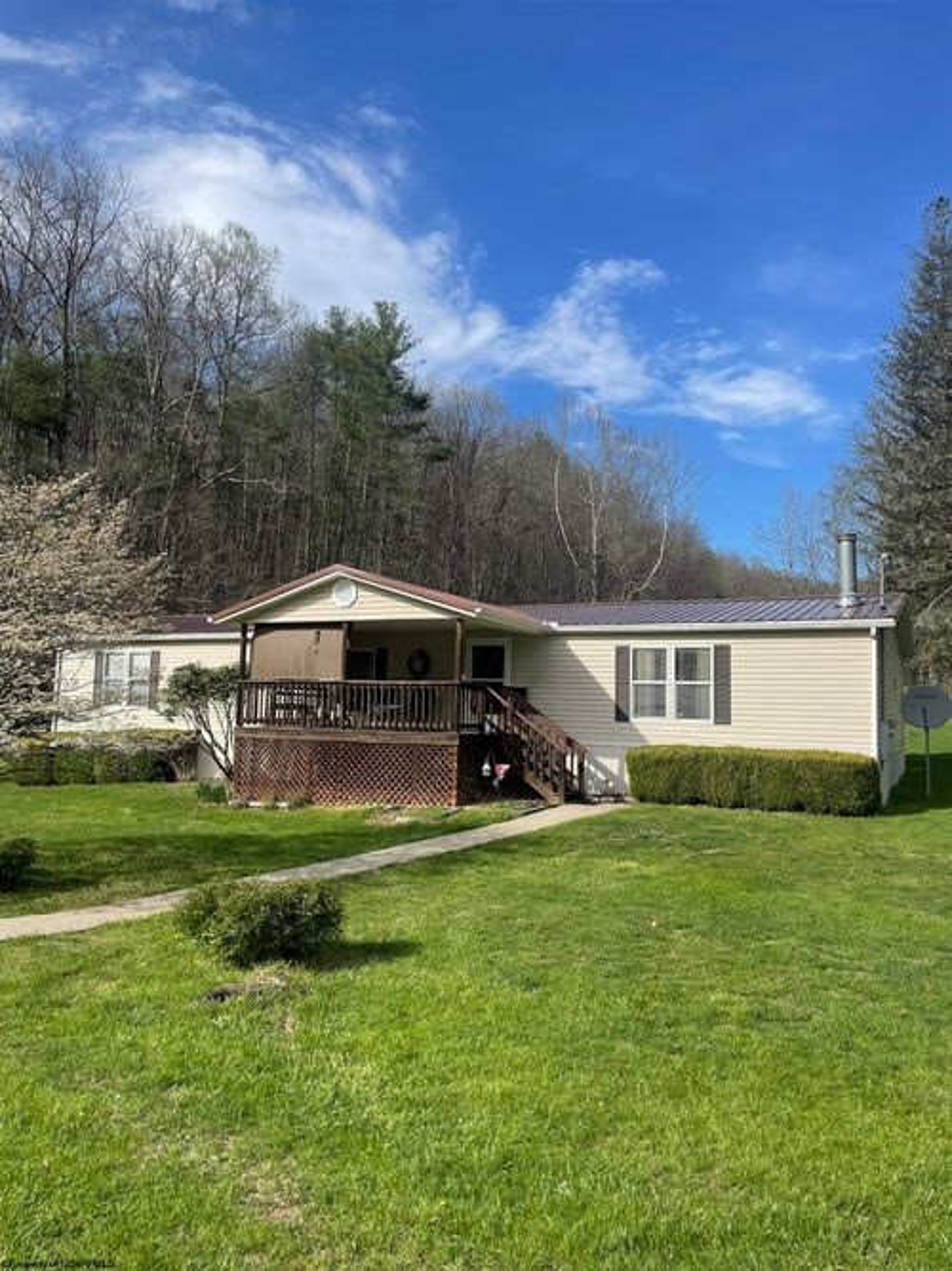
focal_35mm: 26
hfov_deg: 53.0
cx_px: 476
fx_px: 954
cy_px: 636
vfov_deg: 67.3
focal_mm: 4.2
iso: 32
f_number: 1.6
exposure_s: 1/2506
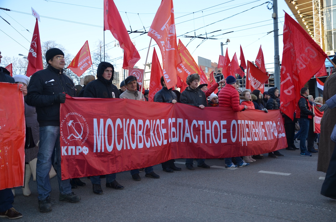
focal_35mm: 32
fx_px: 293
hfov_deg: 59.6
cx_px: 168
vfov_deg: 41.6
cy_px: 111
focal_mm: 21
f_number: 3.8
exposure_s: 1/200
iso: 110
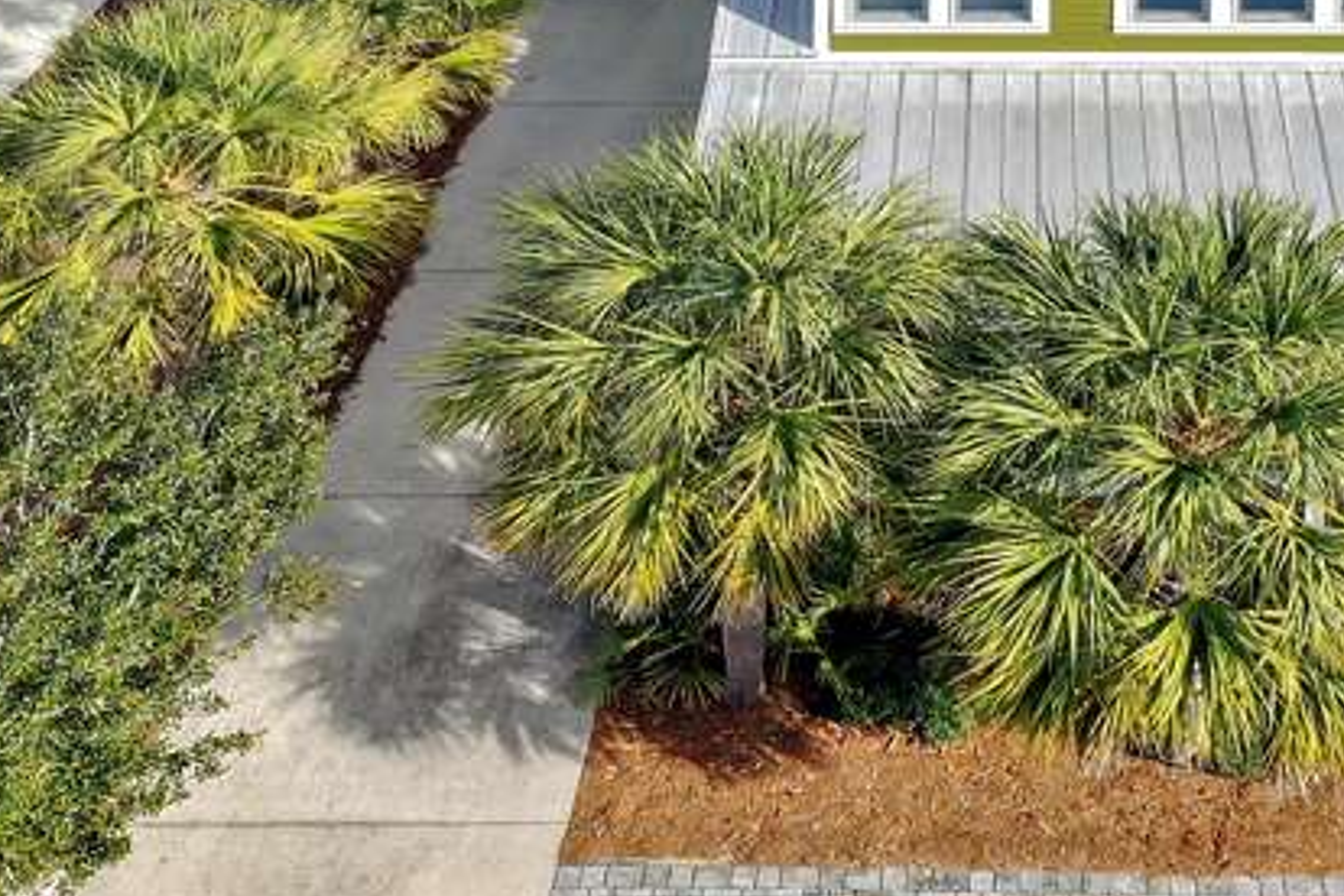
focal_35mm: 52
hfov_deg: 37.4
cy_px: 188
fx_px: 1941
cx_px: 990
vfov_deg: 25.6
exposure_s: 1/320
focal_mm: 10.26
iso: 100
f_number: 5
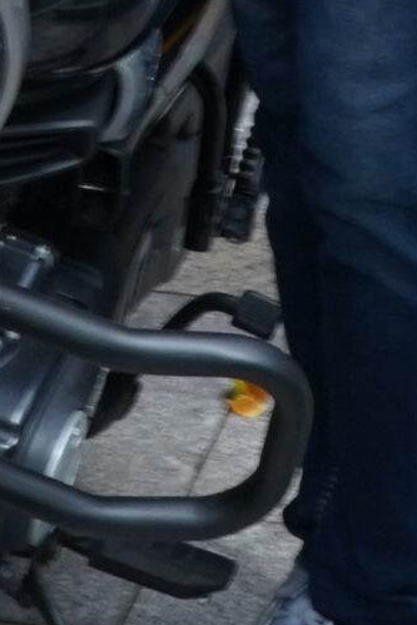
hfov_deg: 8.6
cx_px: 222
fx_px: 2760
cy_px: -750
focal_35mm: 159
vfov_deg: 11.3
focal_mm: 21
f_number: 18
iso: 800
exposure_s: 1/60
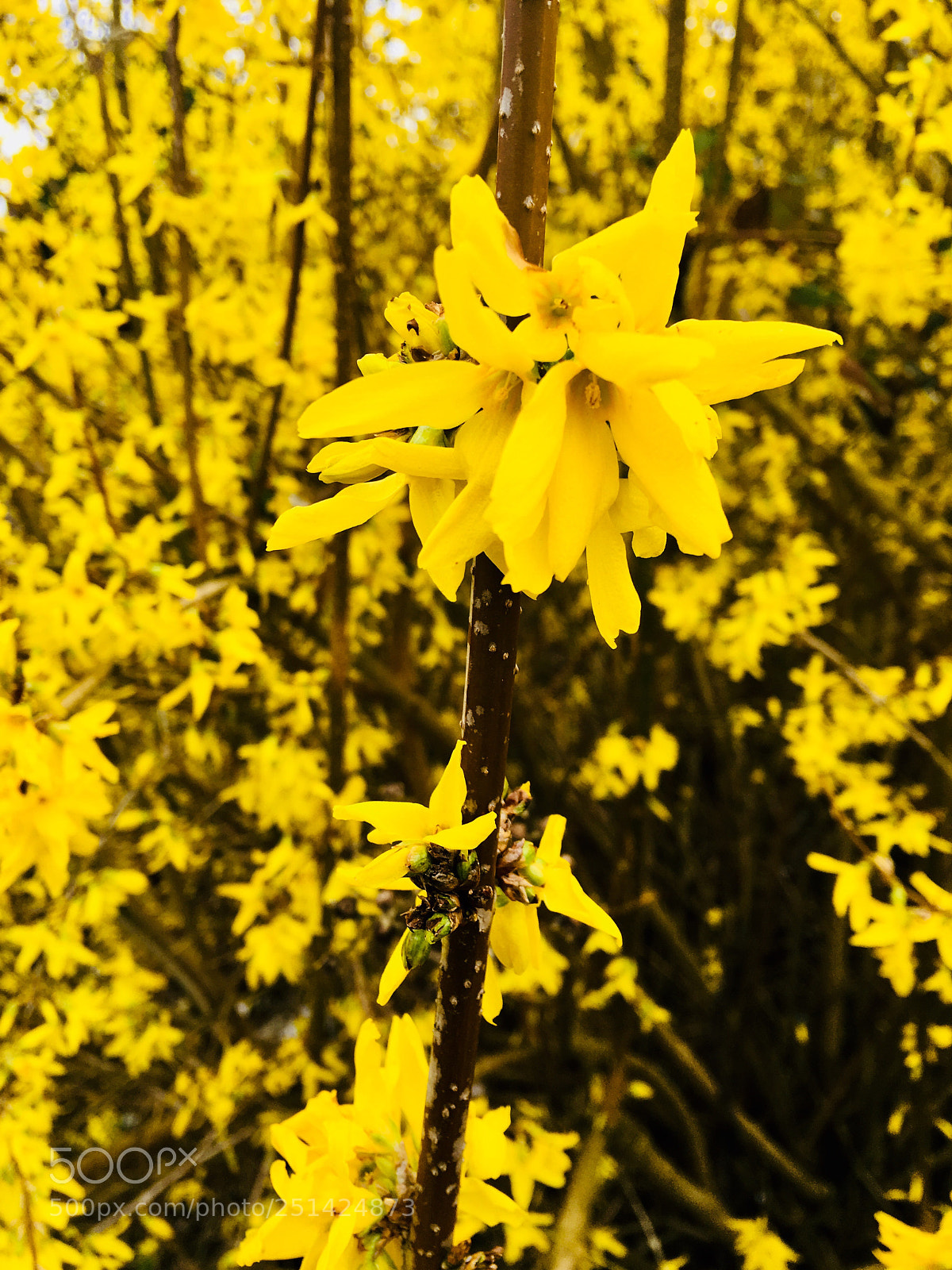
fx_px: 1063
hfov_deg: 48.2
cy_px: 635
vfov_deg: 61.7
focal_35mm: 29
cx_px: 476
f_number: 2.2
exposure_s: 1/370
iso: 25
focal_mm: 4.15
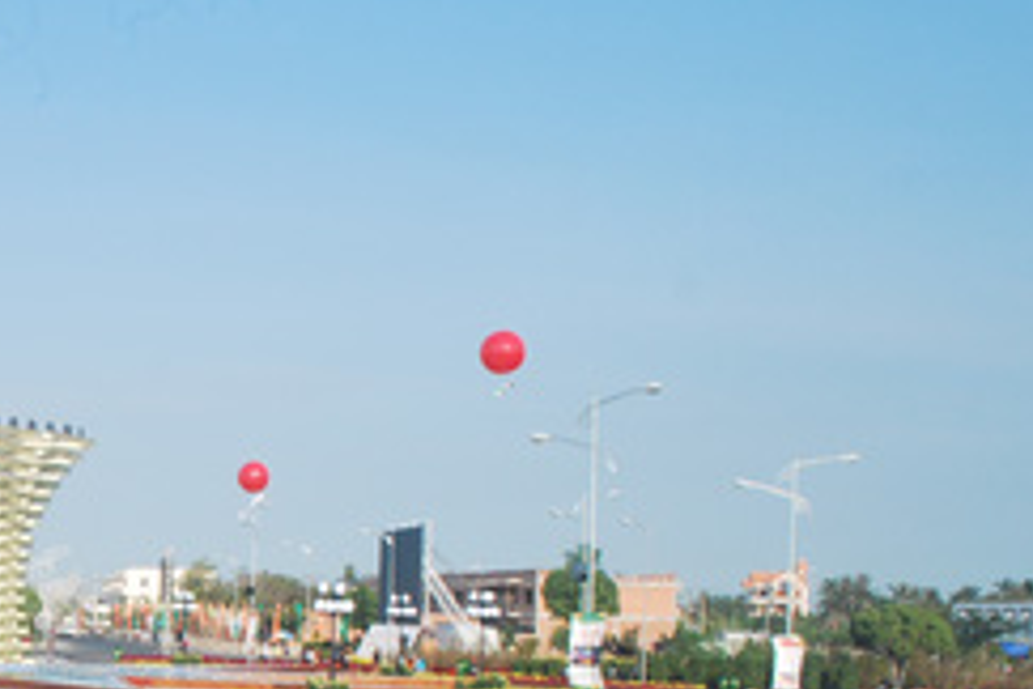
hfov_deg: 30.3
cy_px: 589
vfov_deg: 22.2
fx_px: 1722
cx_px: -77
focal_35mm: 60
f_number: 9
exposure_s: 1/320
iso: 200
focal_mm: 18
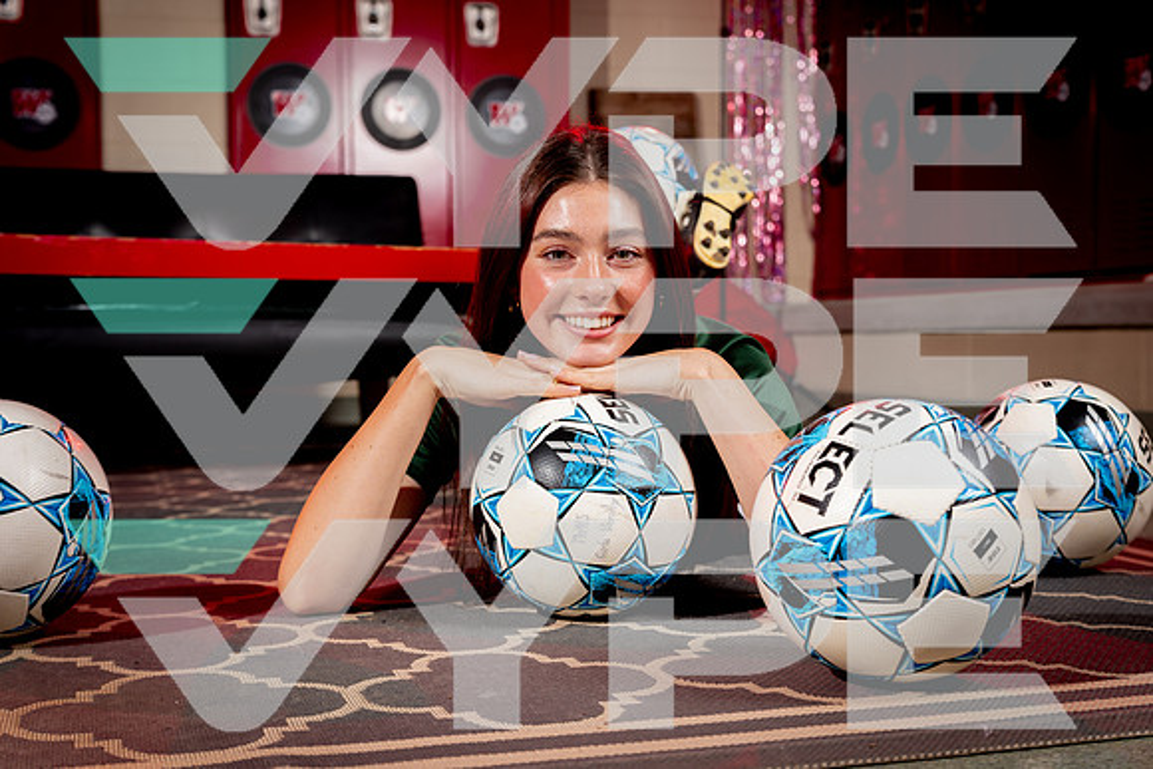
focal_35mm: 48
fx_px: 1538
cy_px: 384
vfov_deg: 28.1
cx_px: 576
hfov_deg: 41.1
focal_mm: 48
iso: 160
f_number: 4.5
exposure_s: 1/250
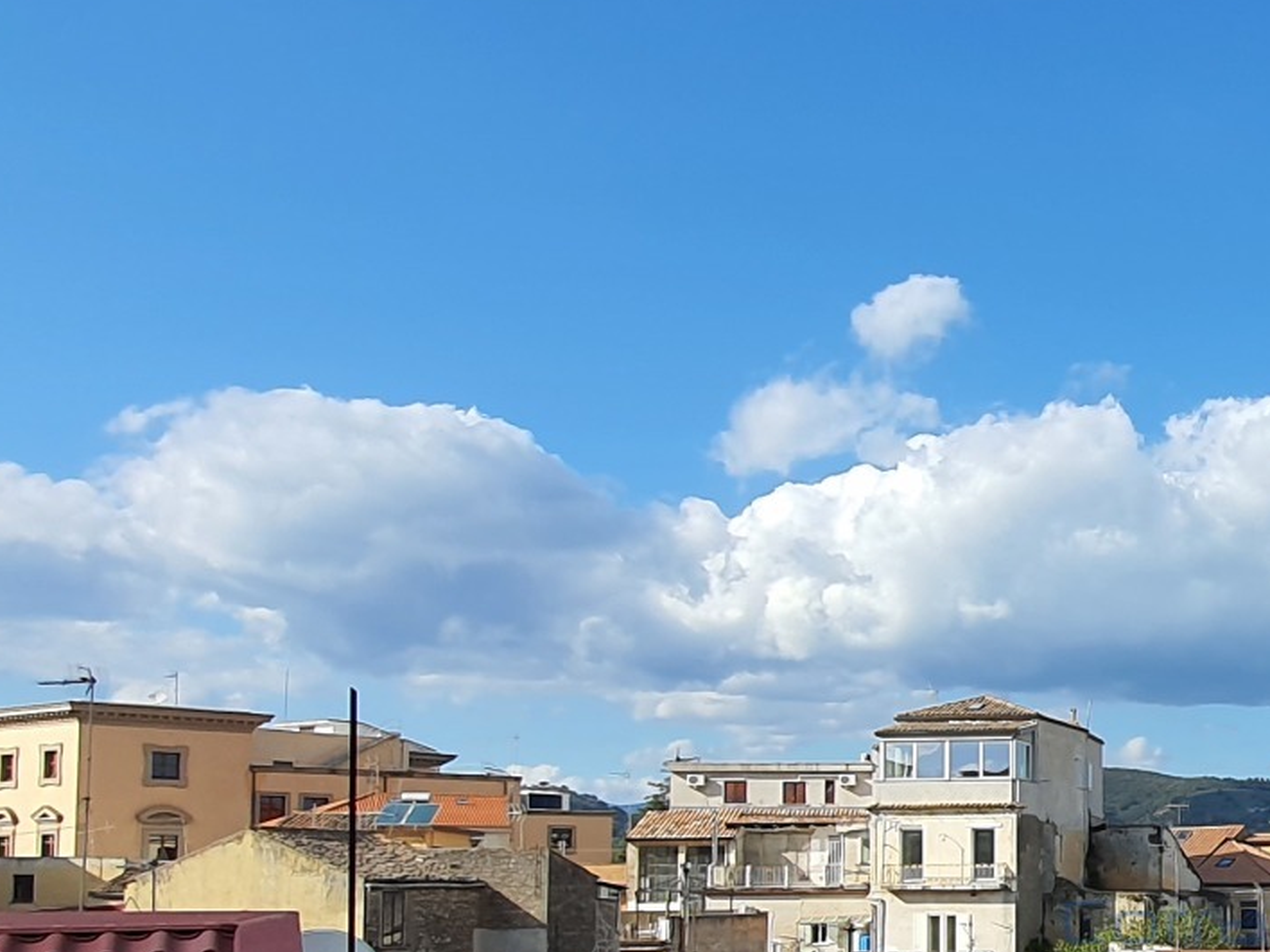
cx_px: 1496
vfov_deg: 30.2
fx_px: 1724
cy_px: 748
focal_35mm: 47
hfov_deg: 33.5
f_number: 2.2
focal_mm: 1.8
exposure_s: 1/898
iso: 50
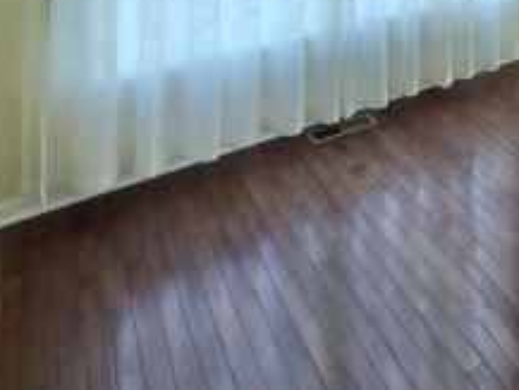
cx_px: 628
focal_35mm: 40
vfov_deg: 26.0
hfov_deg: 36.0
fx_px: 600
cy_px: -203
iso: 160
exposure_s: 1/60
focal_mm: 2.2
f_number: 1.9
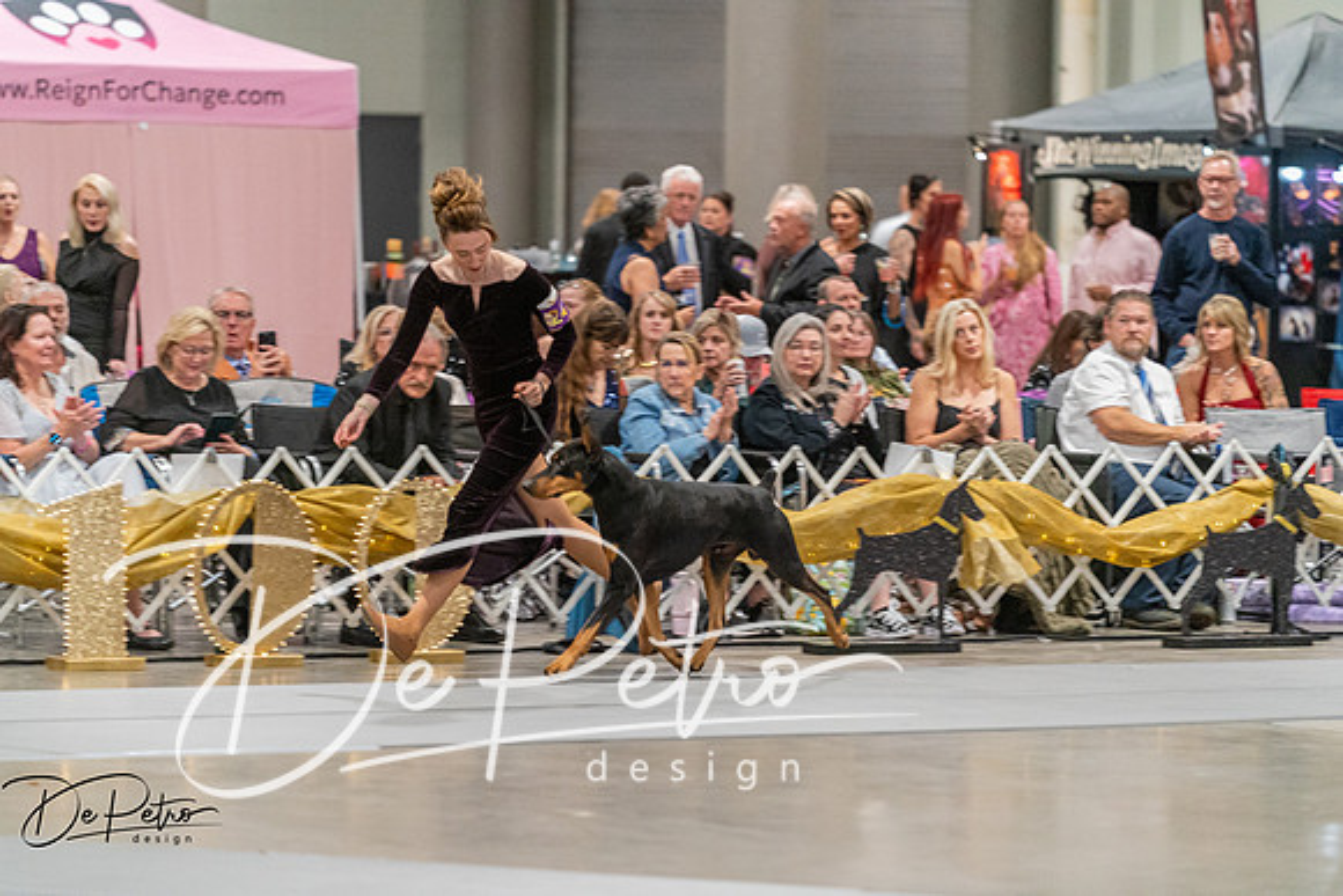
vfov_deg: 6.9
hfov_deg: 10.3
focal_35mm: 200
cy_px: 448
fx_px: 7463
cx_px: 672
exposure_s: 1/250
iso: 6400
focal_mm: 200
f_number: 2.8
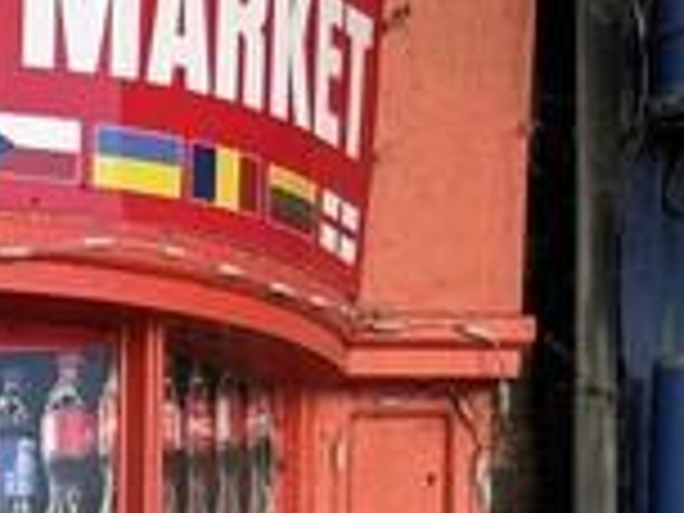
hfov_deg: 9.6
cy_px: 1134
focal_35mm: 162
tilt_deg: -1.3
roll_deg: -0.3
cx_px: -1354
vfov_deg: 8.5
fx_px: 3201
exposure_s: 1/842
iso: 80
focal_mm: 6.76
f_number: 1.78
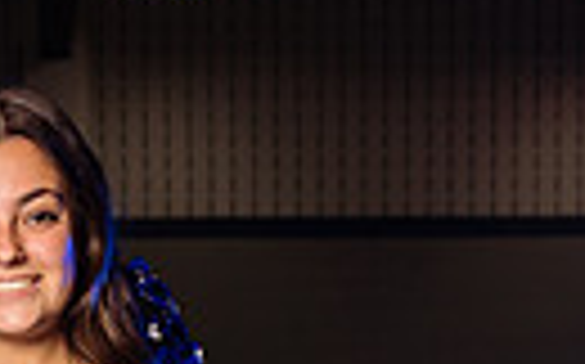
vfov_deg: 8.5
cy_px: 944
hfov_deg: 15.1
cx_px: 126
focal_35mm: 138
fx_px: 2198
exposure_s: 1/250
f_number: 5.6
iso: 100
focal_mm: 39
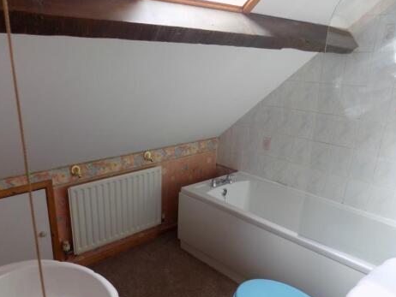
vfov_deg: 48.0
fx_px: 332
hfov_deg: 61.5
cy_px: 178
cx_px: 178
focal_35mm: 29
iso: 80
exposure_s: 1/30
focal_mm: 4
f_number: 3.1
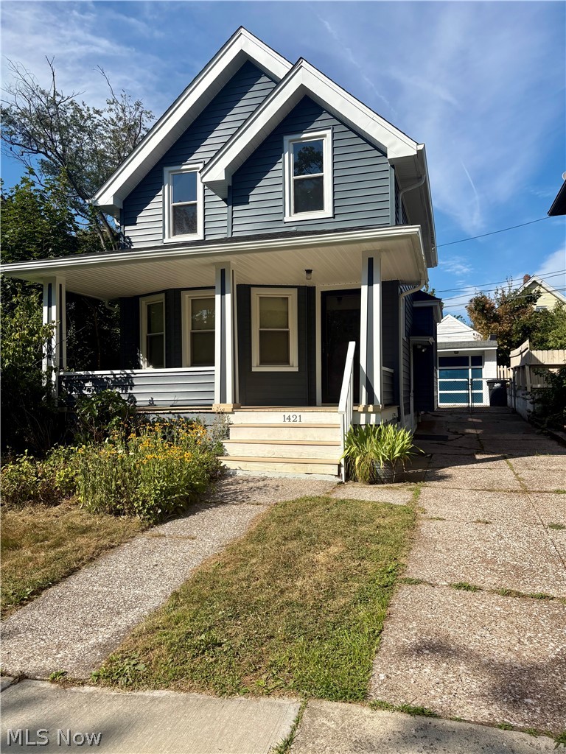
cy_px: 377
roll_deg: +0.5
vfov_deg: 67.3
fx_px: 567
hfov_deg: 53.1
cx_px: 283
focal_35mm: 26
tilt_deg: +2.9
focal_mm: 5.96
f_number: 1.6
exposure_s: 1/4329
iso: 50
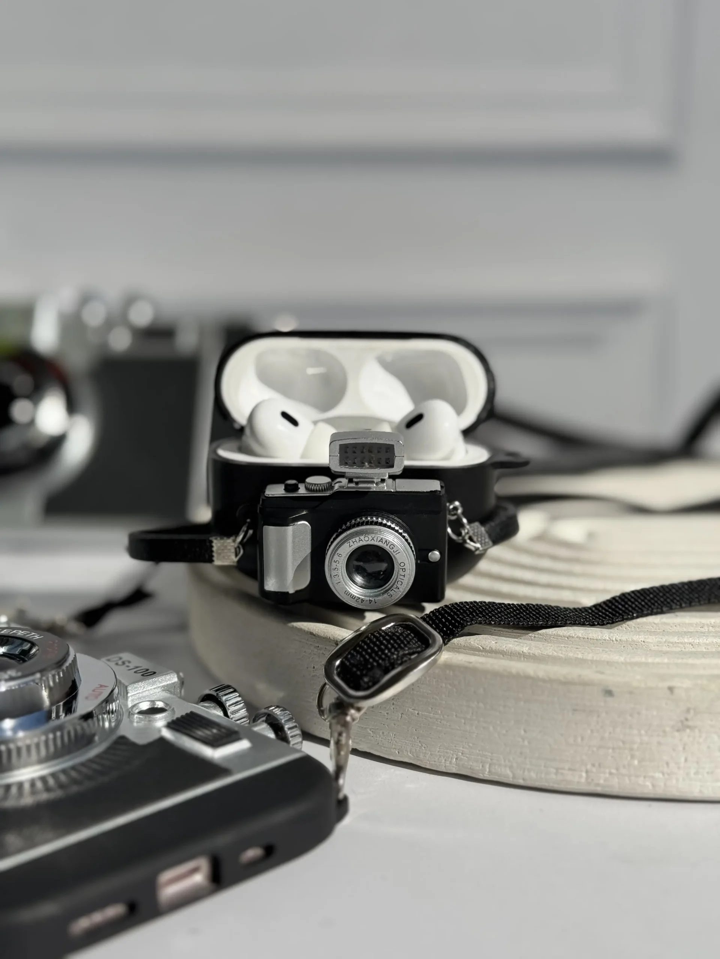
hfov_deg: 30.3
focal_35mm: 48
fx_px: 1331
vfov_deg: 39.7
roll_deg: +0.7
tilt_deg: -11.7
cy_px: 480
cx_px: 360
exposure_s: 1/6410
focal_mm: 6.76
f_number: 1.78
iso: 64
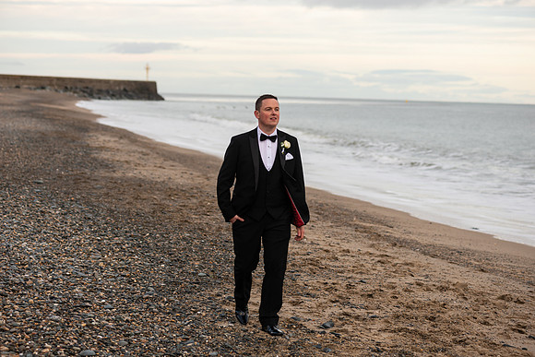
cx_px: 268
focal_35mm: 92
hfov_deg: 22.1
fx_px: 1367
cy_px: 178
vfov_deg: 14.9
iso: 100
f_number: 3.5
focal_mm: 92
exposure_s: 1/200
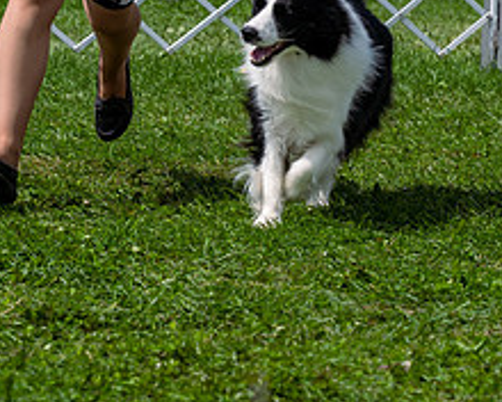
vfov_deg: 4.4
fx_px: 5185
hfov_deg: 5.5
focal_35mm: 349
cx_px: 184
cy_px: -107
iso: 100
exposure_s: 1/1000
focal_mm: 121
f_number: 6.3
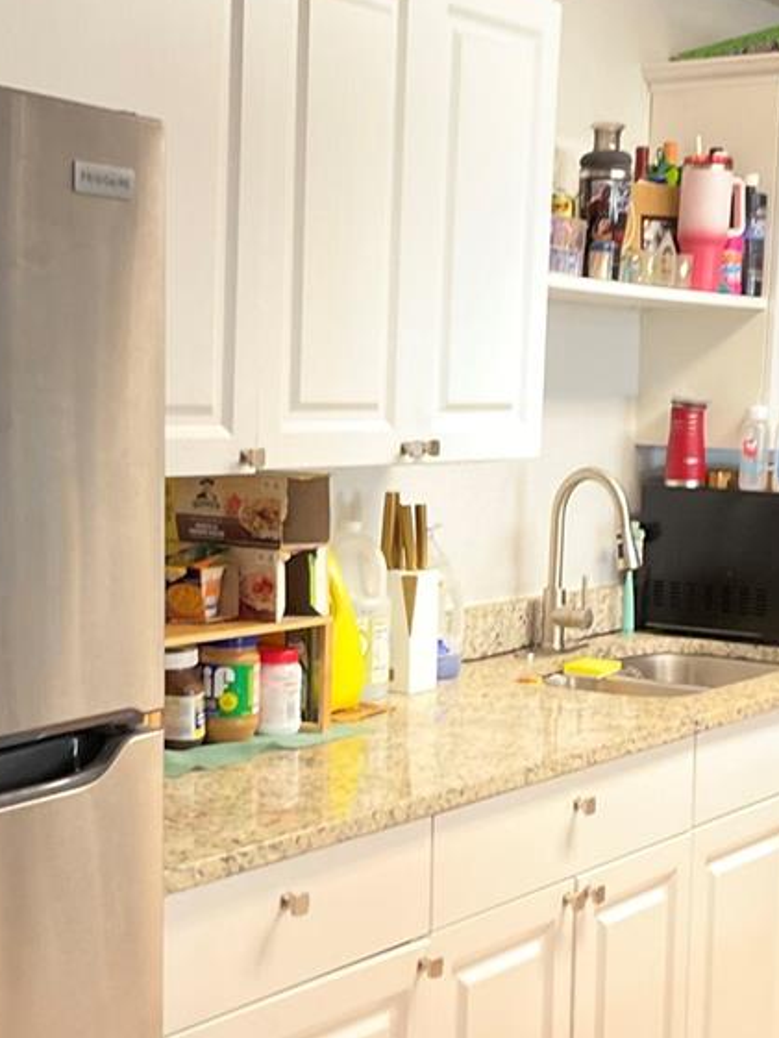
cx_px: 390
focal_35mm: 62
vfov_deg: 31.1
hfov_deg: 23.7
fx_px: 1860
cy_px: 611
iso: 320
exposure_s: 1/30
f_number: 1.8
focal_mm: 3
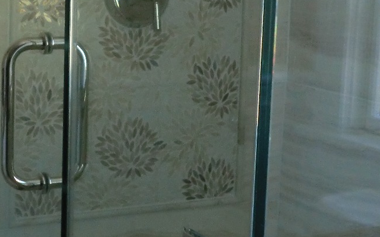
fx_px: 921
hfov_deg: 23.2
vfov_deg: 14.6
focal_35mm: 89
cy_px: 84
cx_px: 136
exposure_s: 1/60
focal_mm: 6.9
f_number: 3.9
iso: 320
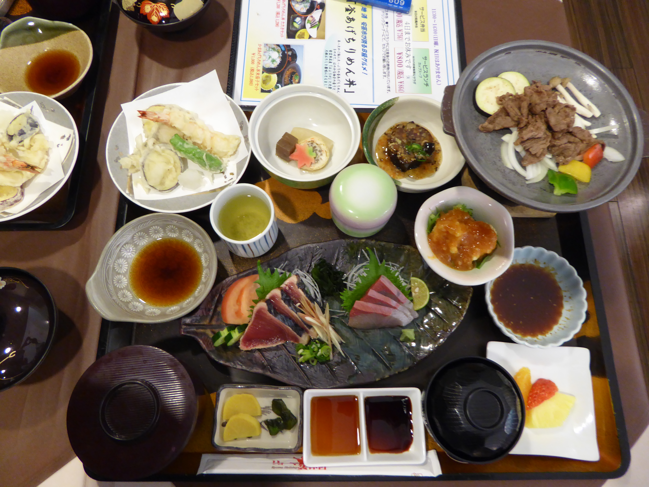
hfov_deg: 69.4
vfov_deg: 54.9
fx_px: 469
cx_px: 324
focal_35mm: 25
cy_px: 244
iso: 400
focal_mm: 4.3
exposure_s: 1/10
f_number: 3.3
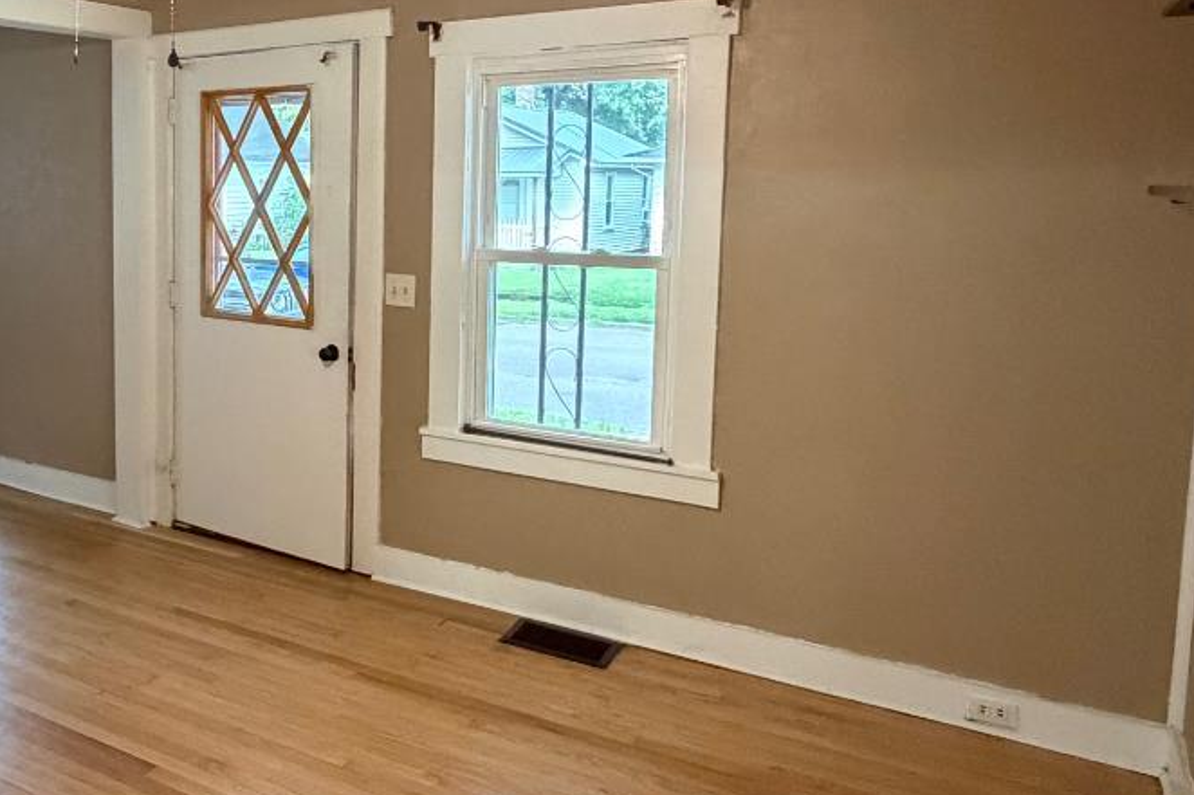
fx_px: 1094
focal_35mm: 33
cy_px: 277
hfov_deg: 53.1
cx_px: 224
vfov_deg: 39.6
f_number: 2.2
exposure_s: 1/60
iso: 1000
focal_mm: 2.22
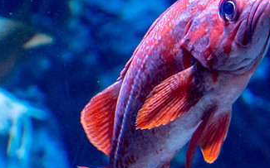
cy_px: 124
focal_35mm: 253
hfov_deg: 8.3
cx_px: 105
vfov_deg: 5.2
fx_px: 1861
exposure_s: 1/40
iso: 4000
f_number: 4.5
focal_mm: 65
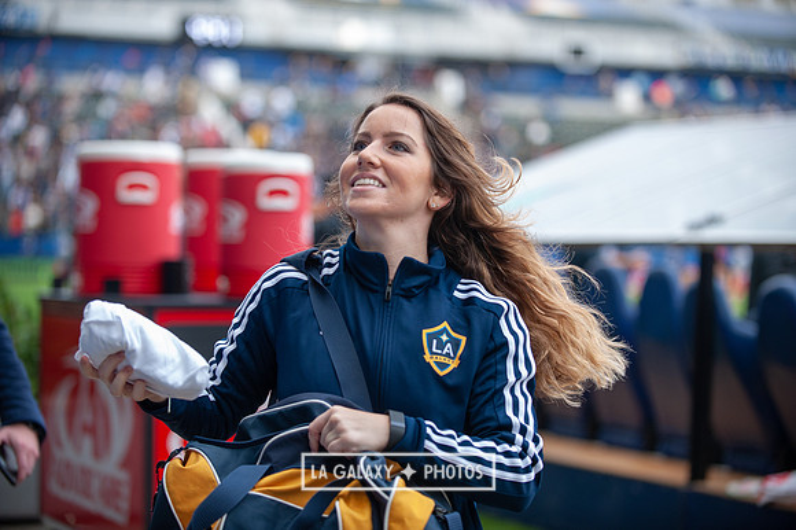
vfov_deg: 13.4
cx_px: 398
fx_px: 2254
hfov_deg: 20.0
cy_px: 265
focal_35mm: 102
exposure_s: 1/500
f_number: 2.8
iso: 640
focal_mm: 102
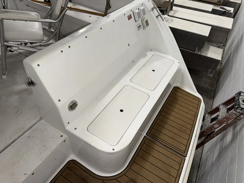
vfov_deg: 56.8
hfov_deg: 71.6
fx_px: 169
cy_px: 92
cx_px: 122
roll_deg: -4.1
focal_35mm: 24
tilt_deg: -42.8
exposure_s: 1/37
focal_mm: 6.76
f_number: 1.78
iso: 50
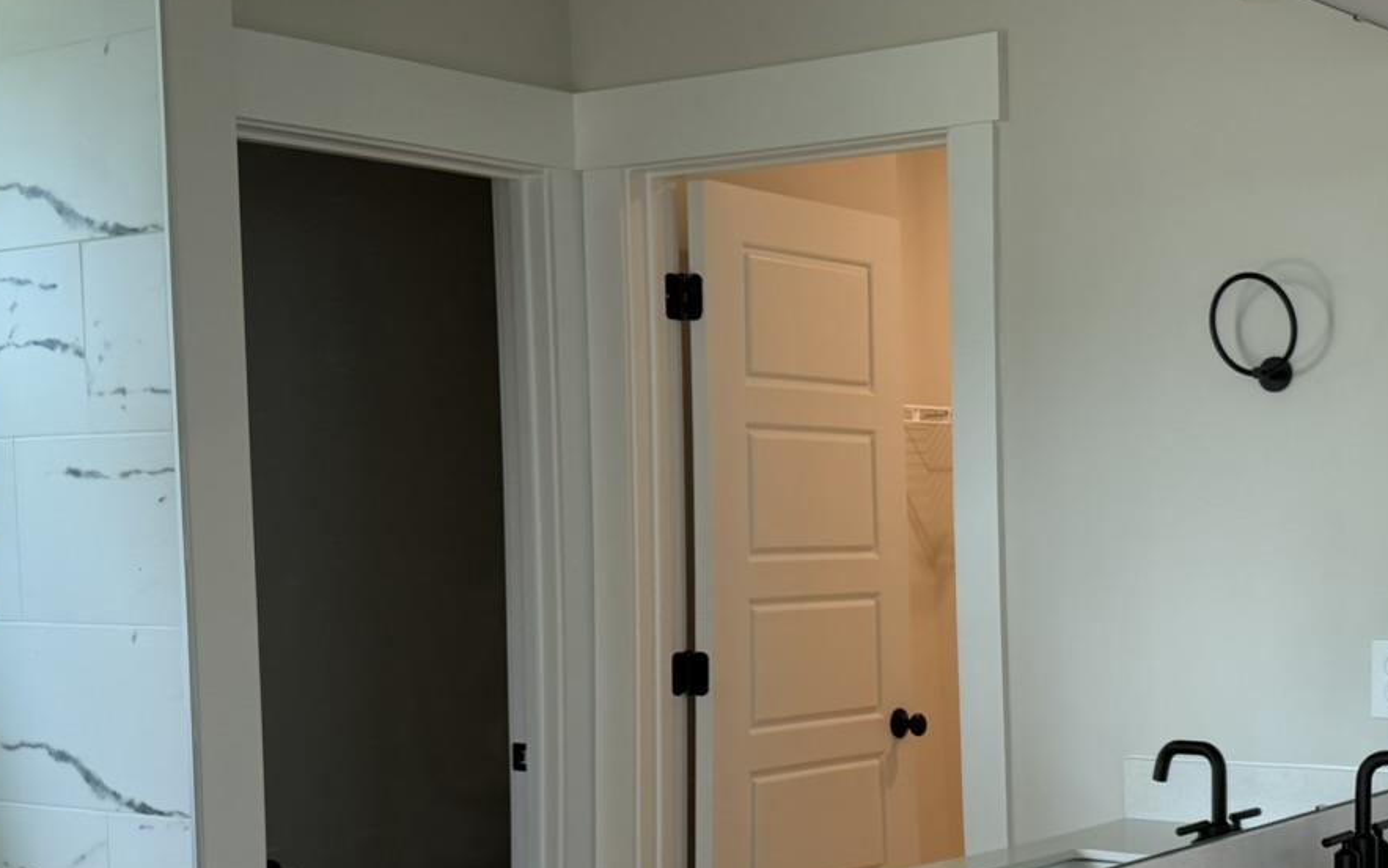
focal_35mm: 59
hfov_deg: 34.2
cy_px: 736
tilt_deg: -6.1
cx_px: 934
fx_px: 2232
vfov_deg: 21.6
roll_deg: +0.8
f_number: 1.78
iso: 160
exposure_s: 1/121
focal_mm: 6.76
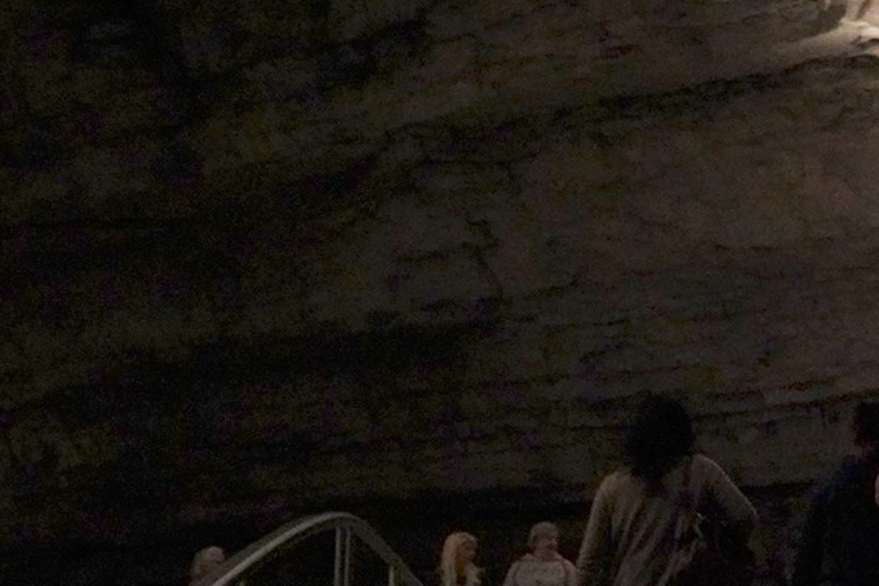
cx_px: 1027
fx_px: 2295
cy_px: 301
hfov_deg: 20.4
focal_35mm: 94
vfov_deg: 14.6
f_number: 5.6
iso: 12800
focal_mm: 32
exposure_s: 1/60
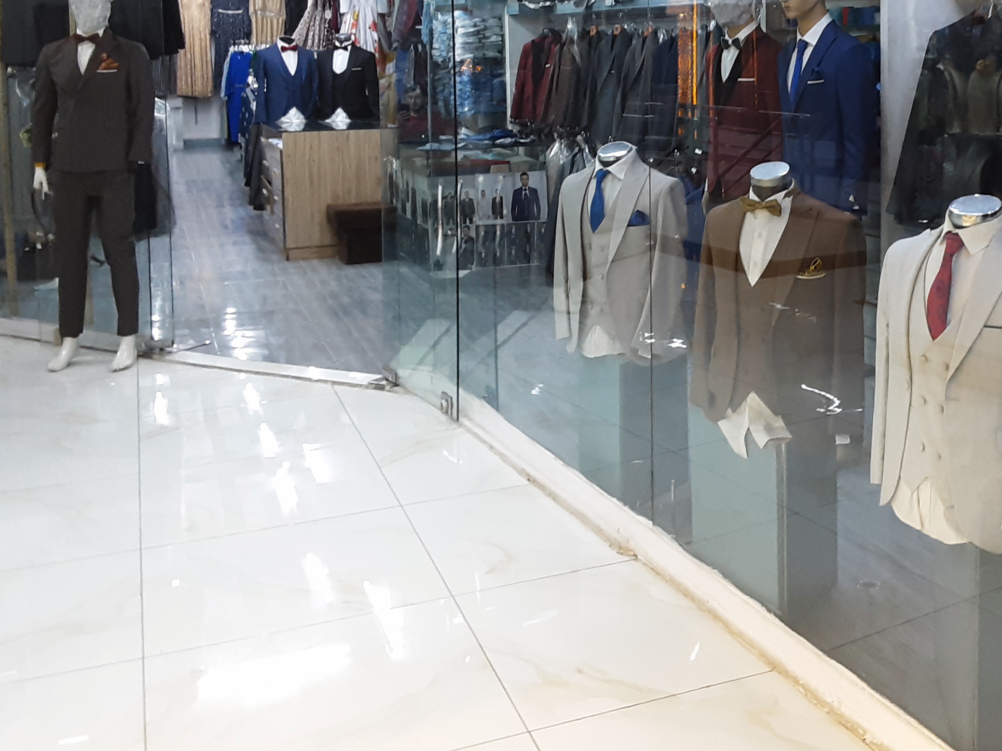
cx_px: 774
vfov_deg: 32.2
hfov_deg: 41.4
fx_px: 1274
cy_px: 176
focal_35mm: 44
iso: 125
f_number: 1.9
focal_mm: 2.9
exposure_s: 1/40
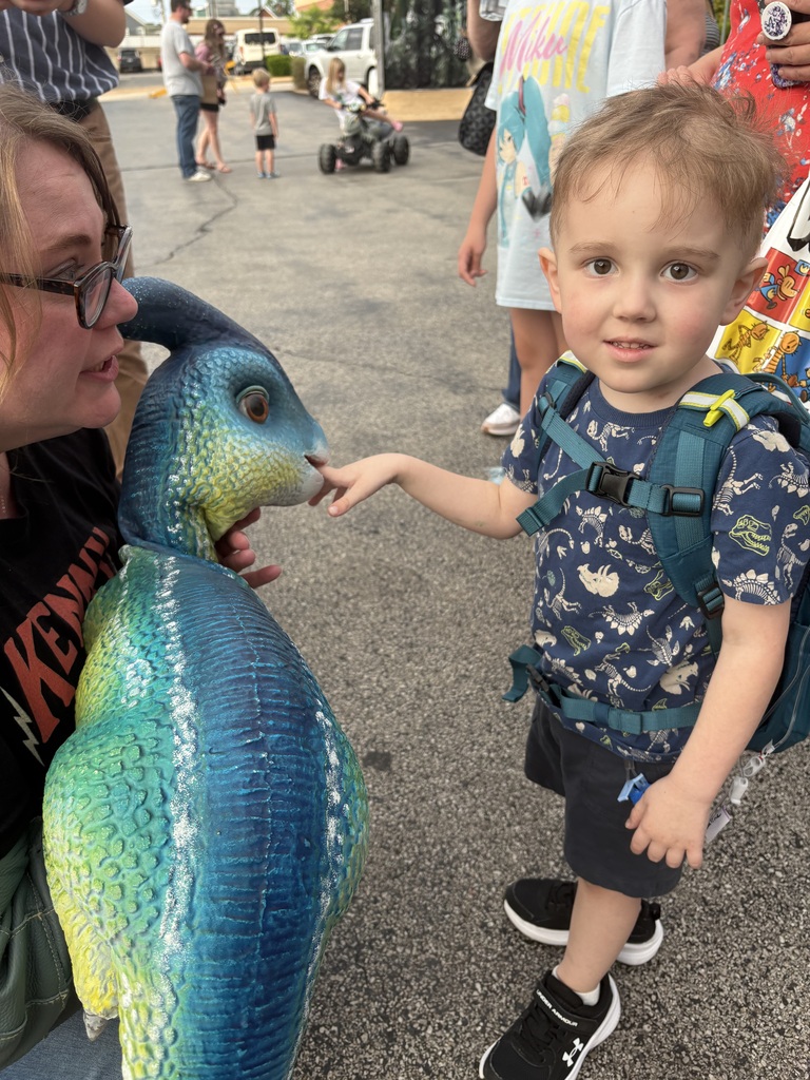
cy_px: 540
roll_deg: -0.3
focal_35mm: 26
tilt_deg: -28.7
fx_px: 811
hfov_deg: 53.1
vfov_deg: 67.3
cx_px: 405
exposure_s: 1/475
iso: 50
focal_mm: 5.96
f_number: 1.6
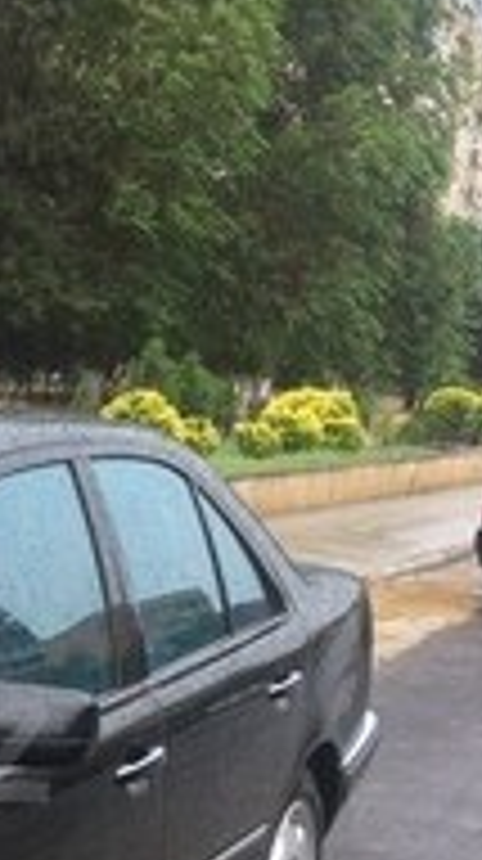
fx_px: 1869
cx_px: -297
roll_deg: -2.4
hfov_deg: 13.6
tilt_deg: -15.8
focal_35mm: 82
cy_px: 752
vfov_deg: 25.2
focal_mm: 4.15
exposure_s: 1/124
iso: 32
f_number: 2.2
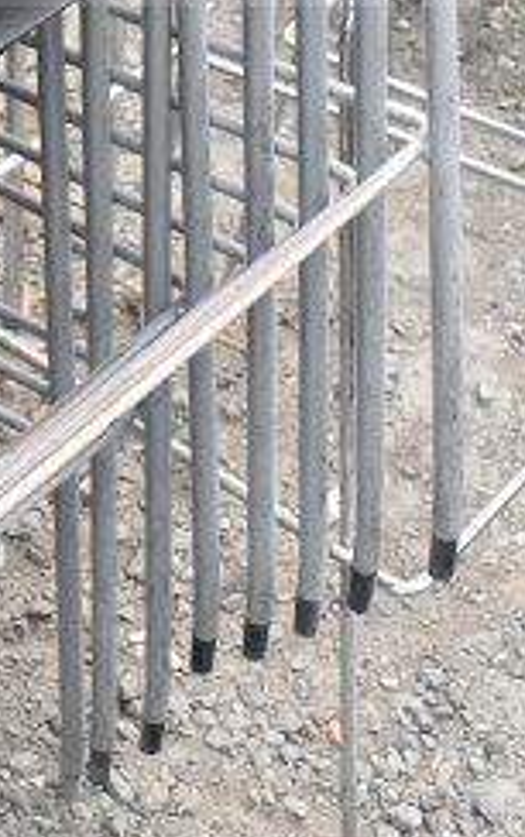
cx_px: 93
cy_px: -266
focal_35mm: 103
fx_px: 2352
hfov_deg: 12.7
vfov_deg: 18.7
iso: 200
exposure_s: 1/80
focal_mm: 18
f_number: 4.5
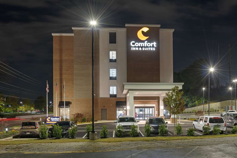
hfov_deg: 61.9
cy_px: 79
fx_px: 198
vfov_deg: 43.6
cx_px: 118
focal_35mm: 30
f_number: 10
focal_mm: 30
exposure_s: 1.6
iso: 320
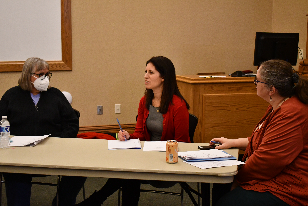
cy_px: 103
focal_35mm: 60
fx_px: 513
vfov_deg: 22.6
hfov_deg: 33.4
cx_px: 154
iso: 3200
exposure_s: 1/80
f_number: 4.8
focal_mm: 40
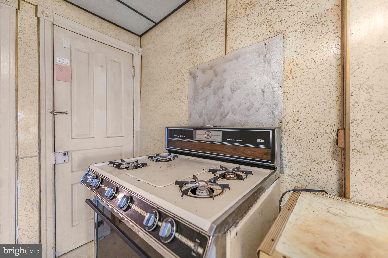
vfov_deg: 81.1
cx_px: 194
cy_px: 129
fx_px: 151
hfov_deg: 104.3
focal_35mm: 14
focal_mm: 14
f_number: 2.8
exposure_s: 1/125
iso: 2800
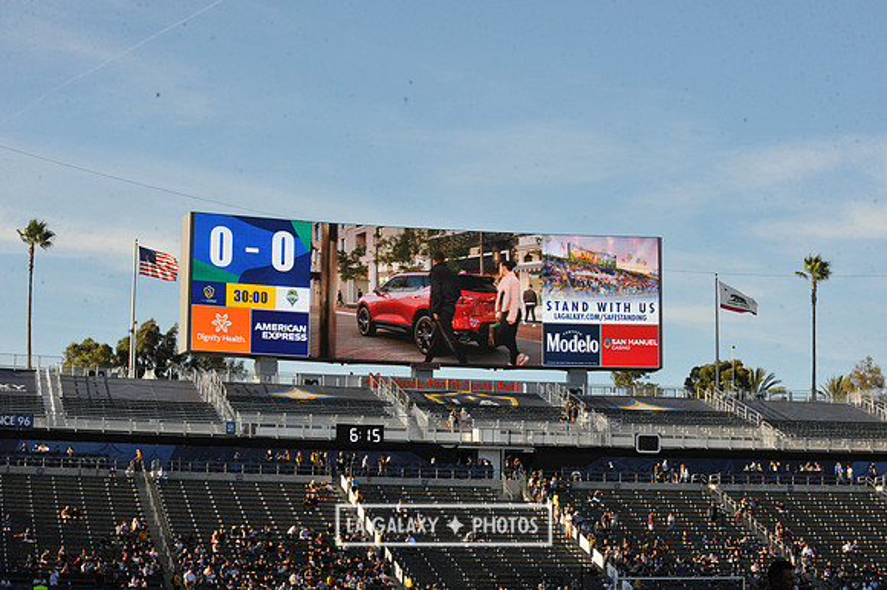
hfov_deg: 25.4
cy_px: 295
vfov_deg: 17.0
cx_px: 444
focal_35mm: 80
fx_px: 1970
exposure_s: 1/1000
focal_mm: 80
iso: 1600
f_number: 16
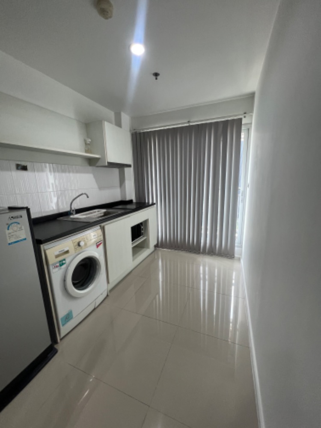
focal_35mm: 13
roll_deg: +0.2
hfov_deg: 89.9
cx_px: 160
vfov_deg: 106.2
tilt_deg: -12.5
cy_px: 214
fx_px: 161
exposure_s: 1/100
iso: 160
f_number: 1.8
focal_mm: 1.57
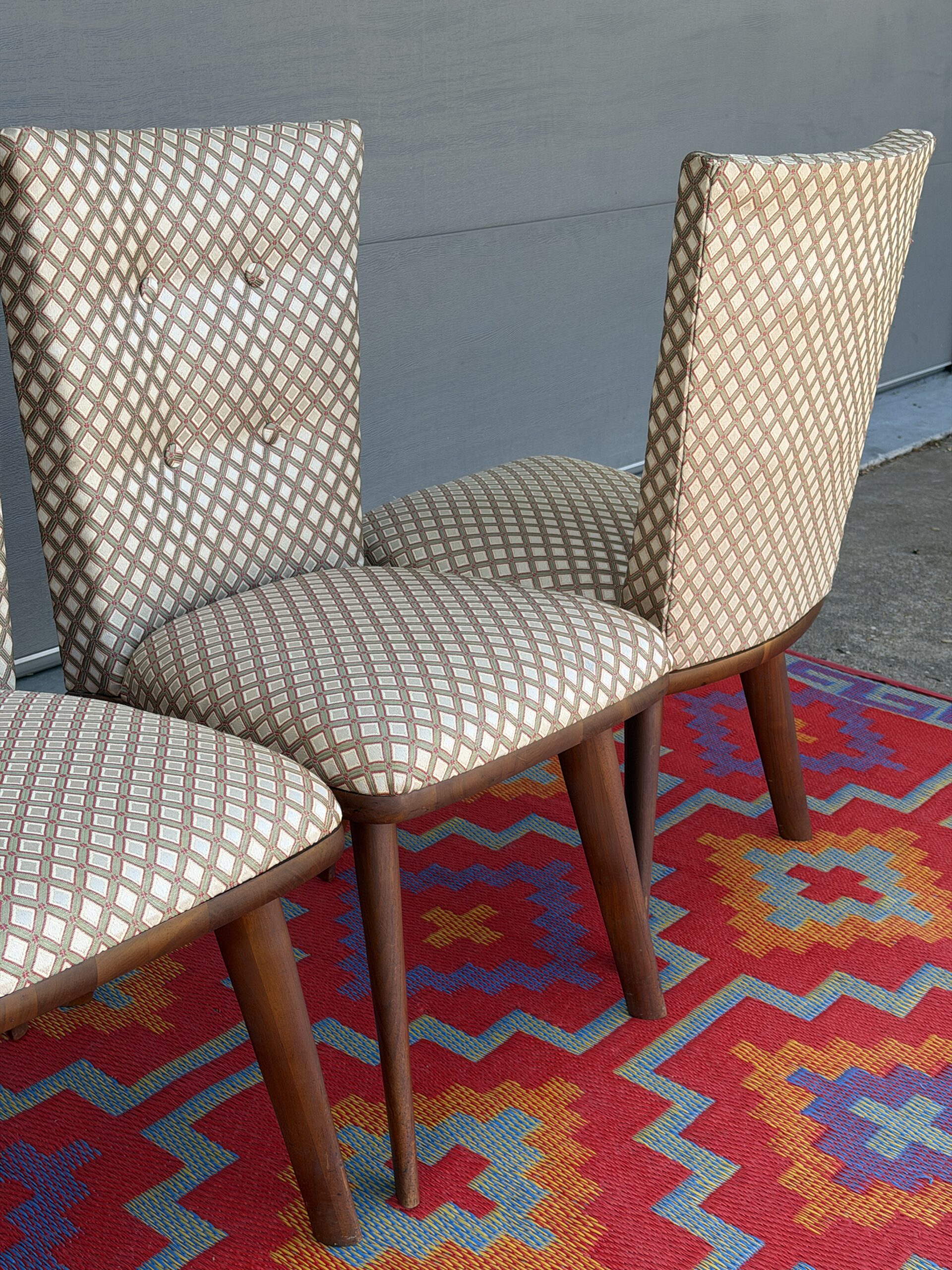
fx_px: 1760
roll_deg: -0.4
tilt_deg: -19.1
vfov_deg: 39.7
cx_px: 476
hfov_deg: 30.3
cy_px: 635
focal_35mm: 48
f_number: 1.78
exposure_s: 1/277
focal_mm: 6.76
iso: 64
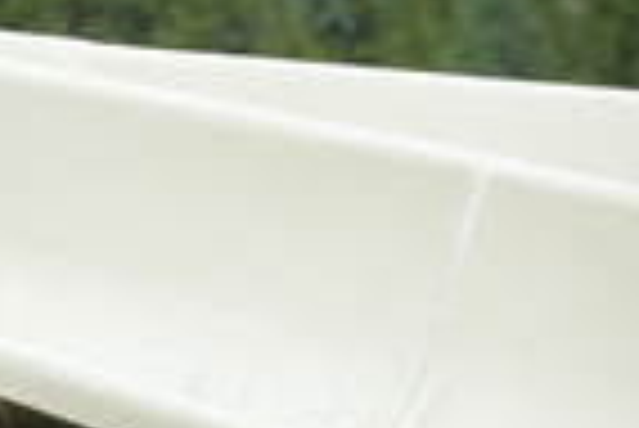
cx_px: -256
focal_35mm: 549
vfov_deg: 2.5
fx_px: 9755
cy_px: 219
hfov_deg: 3.7
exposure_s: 1/640
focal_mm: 195
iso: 200
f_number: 6.3
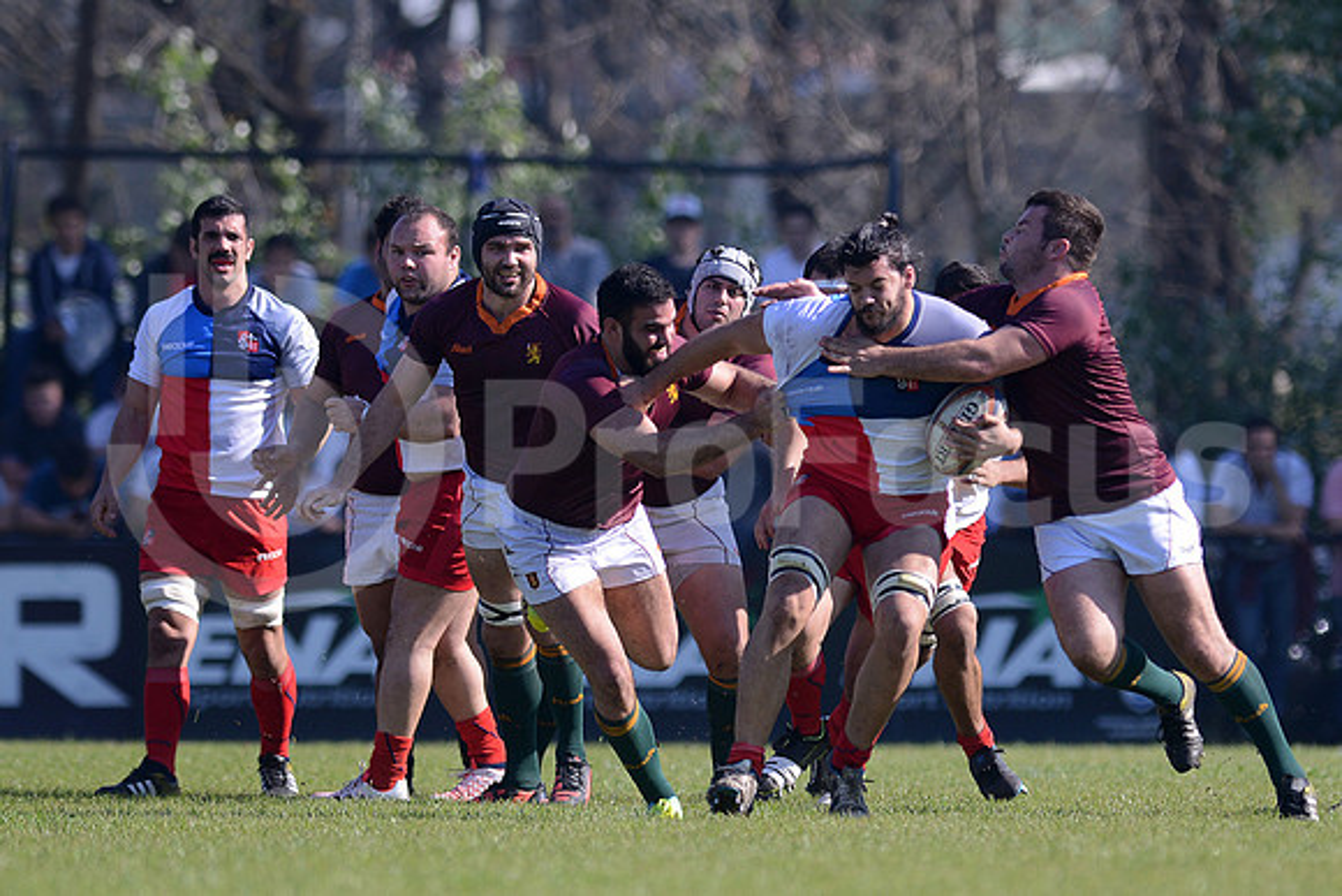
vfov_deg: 3.3
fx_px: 15660
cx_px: 671
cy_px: 448
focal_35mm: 420
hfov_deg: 4.9
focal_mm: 420
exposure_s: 1/2000
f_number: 4
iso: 400
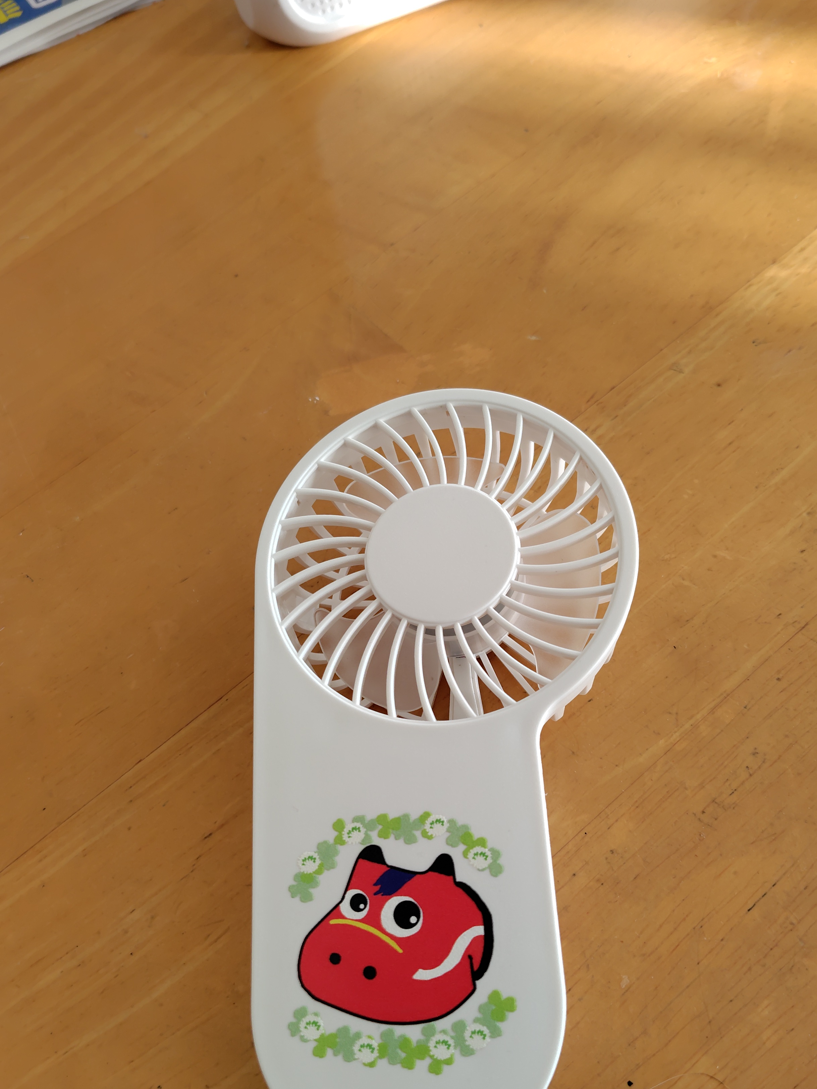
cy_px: 616
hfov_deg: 48.2
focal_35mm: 29
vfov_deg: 61.4
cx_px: 435
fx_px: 913
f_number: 1.9
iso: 269
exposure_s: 1/120
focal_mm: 5.6
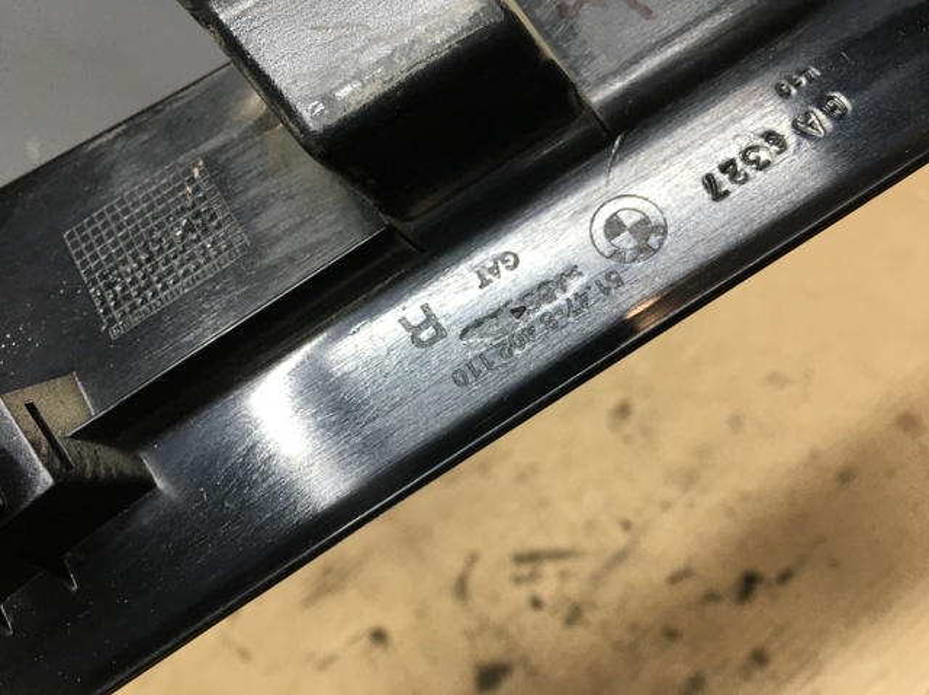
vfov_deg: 48.2
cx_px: 464
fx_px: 778
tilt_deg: -42.5
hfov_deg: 61.7
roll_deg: +35.9
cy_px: 348
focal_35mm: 29
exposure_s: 1/33
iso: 50
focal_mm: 4.15
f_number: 2.2
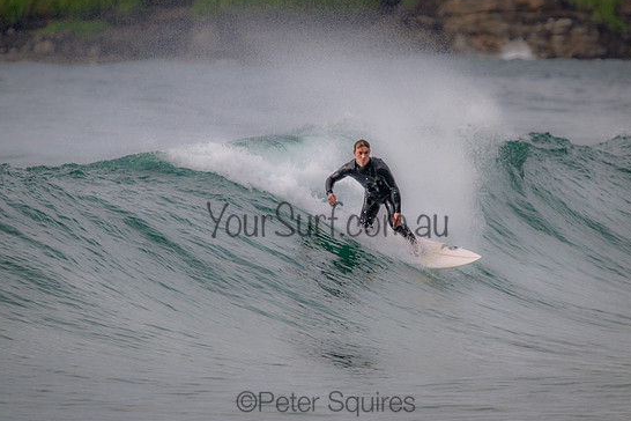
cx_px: 326
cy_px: 210
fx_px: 14897
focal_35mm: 850
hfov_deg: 2.4
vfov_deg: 1.6
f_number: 11
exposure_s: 1/2000
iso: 1400
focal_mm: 800
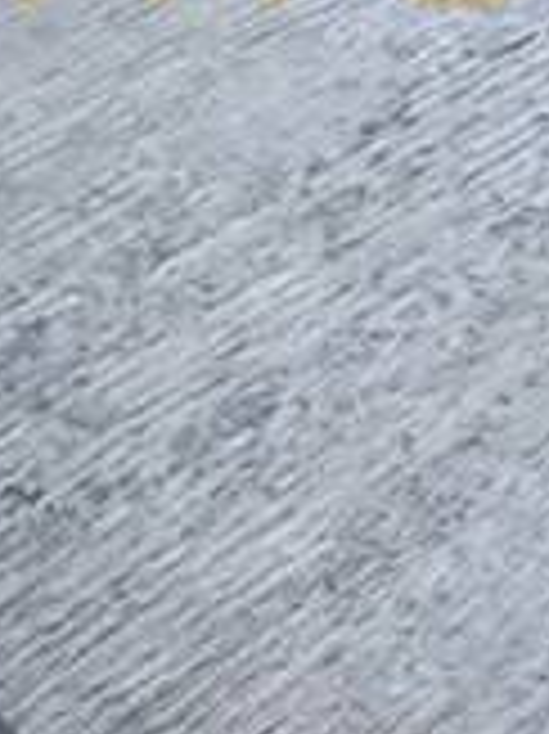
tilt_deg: -21.8
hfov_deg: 11.7
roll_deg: +0.7
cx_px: 648
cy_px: -1000
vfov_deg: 12.6
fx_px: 2626
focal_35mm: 124
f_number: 2.2
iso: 320
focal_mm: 2.22
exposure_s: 1/90
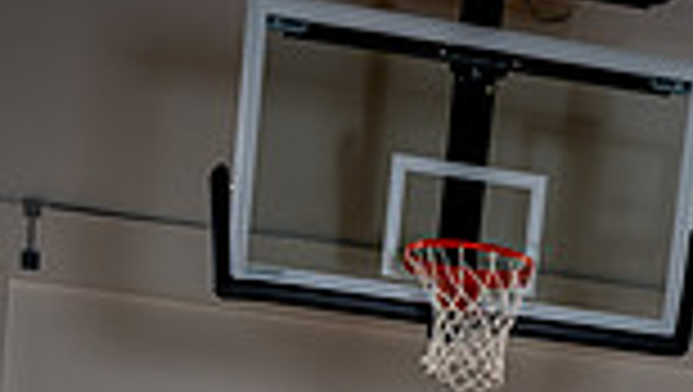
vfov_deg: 10.2
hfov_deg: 21.0
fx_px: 1858
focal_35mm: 101
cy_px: 1000
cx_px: 486
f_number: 5.6
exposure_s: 1/250
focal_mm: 33
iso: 200
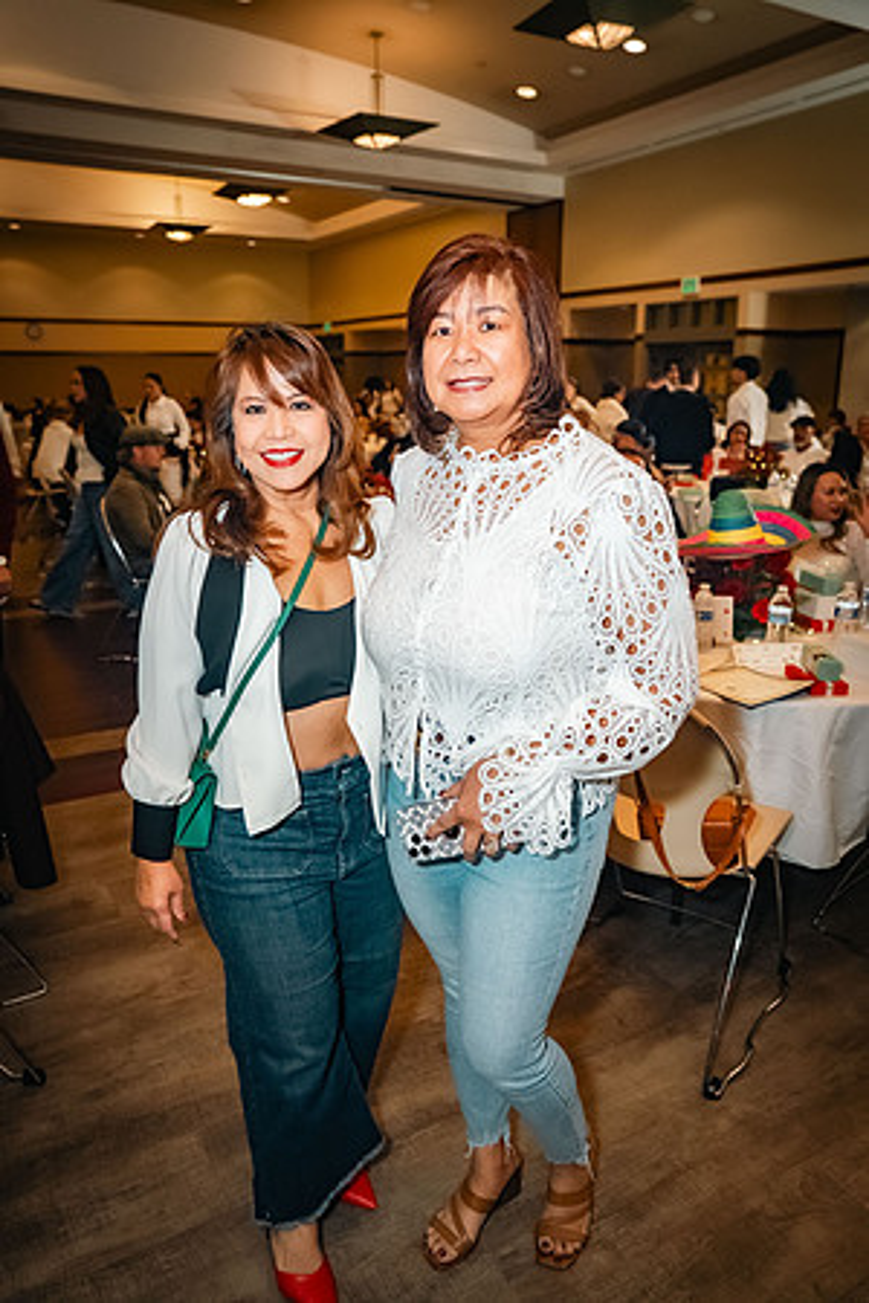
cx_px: 434
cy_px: 652
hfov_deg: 49.6
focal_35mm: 26
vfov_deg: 69.4
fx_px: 941
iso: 1600
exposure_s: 1/100
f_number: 3.5
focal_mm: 26
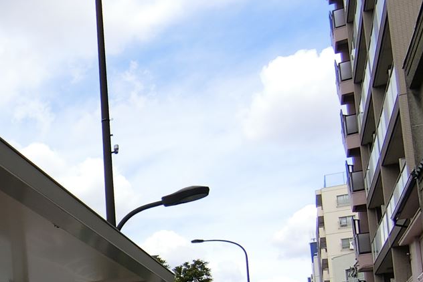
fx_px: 588
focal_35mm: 50
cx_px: -75
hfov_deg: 33.0
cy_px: 331
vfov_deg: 24.6
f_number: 6.9
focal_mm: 4.06
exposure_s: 1/160
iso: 80
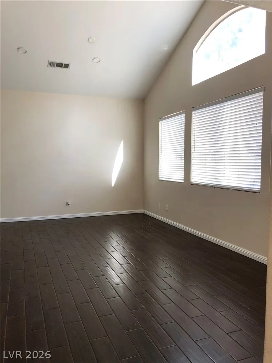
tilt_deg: -5.0
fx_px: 293
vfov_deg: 63.4
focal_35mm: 28
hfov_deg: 49.7
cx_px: 136
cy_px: 182
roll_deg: +0.3
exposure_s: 1/120
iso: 32
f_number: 1.8
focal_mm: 4
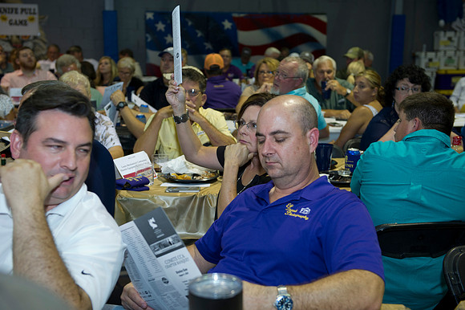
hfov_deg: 39.6
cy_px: 155
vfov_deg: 27.0
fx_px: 645
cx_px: 232
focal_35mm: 50
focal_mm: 50
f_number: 4
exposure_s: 1/80
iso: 1250
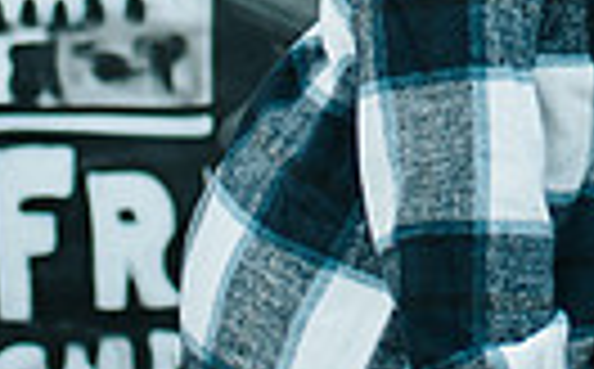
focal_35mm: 227
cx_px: 613
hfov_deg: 9.2
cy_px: -394
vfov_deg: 5.6
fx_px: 3669
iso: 220
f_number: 1.8
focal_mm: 35
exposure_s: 1/640
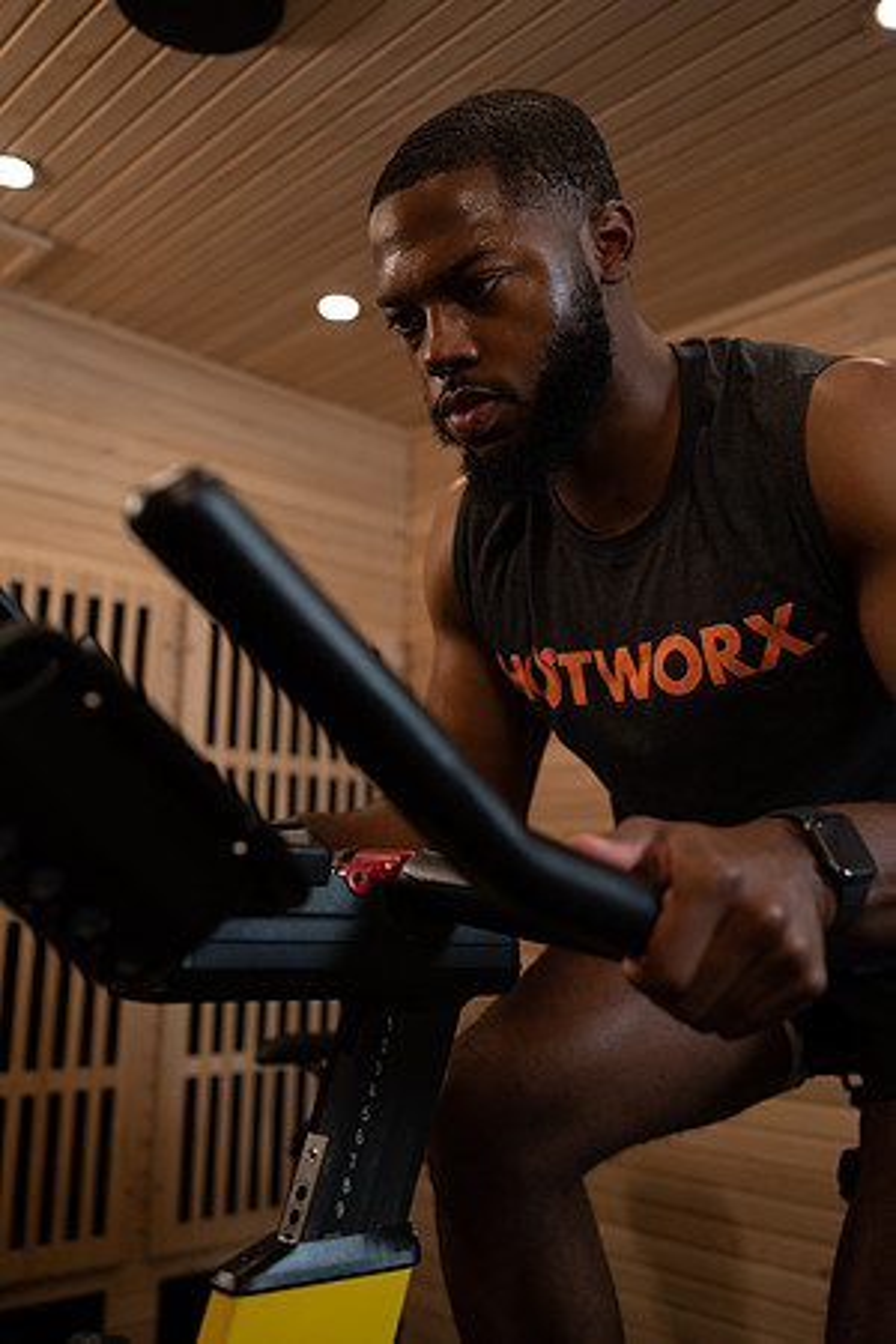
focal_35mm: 35
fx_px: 1307
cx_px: 448
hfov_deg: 37.9
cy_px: 672
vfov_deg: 54.4
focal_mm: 35
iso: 400
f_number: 2.8
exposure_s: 1/160
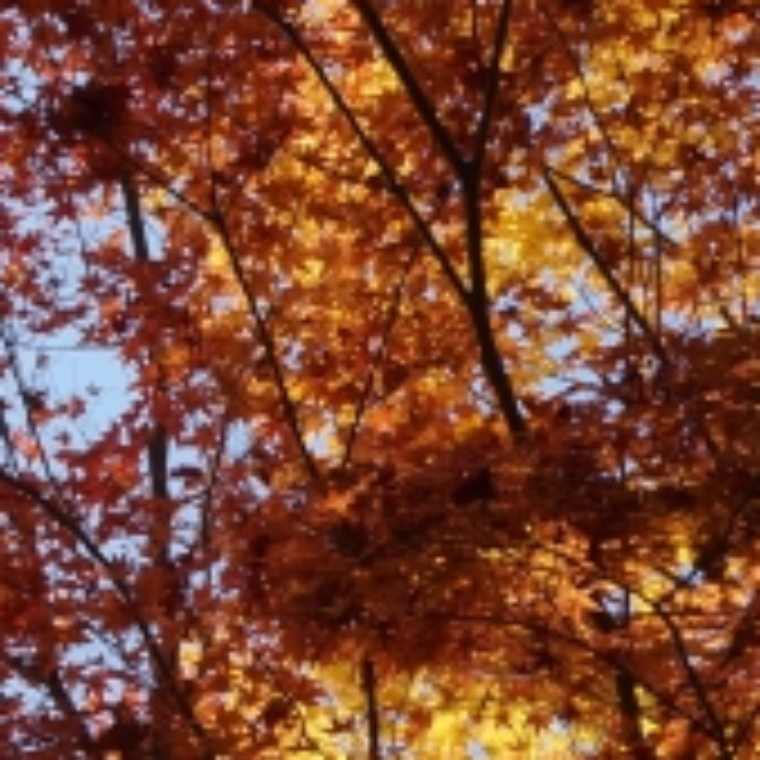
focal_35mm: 204
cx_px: -976
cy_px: -445
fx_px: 5055
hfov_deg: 8.0
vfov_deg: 8.4
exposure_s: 1/400
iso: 200
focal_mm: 27
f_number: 8
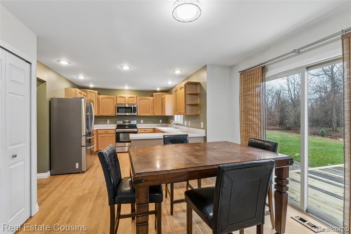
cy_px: 117
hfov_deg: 96.4
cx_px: 176
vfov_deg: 73.4
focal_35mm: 16
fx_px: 157
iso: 400
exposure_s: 1/2.5
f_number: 13
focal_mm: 16.1
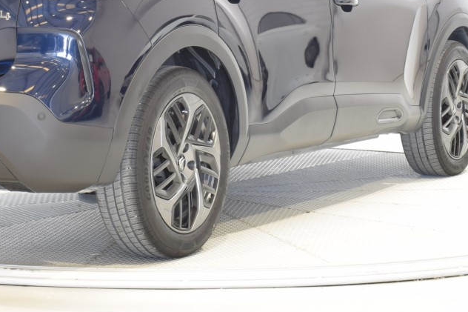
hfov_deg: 16.9
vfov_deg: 11.2
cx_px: 171
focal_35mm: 121
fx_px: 1572
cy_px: 0
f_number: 14
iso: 100
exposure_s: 1.3
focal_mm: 34
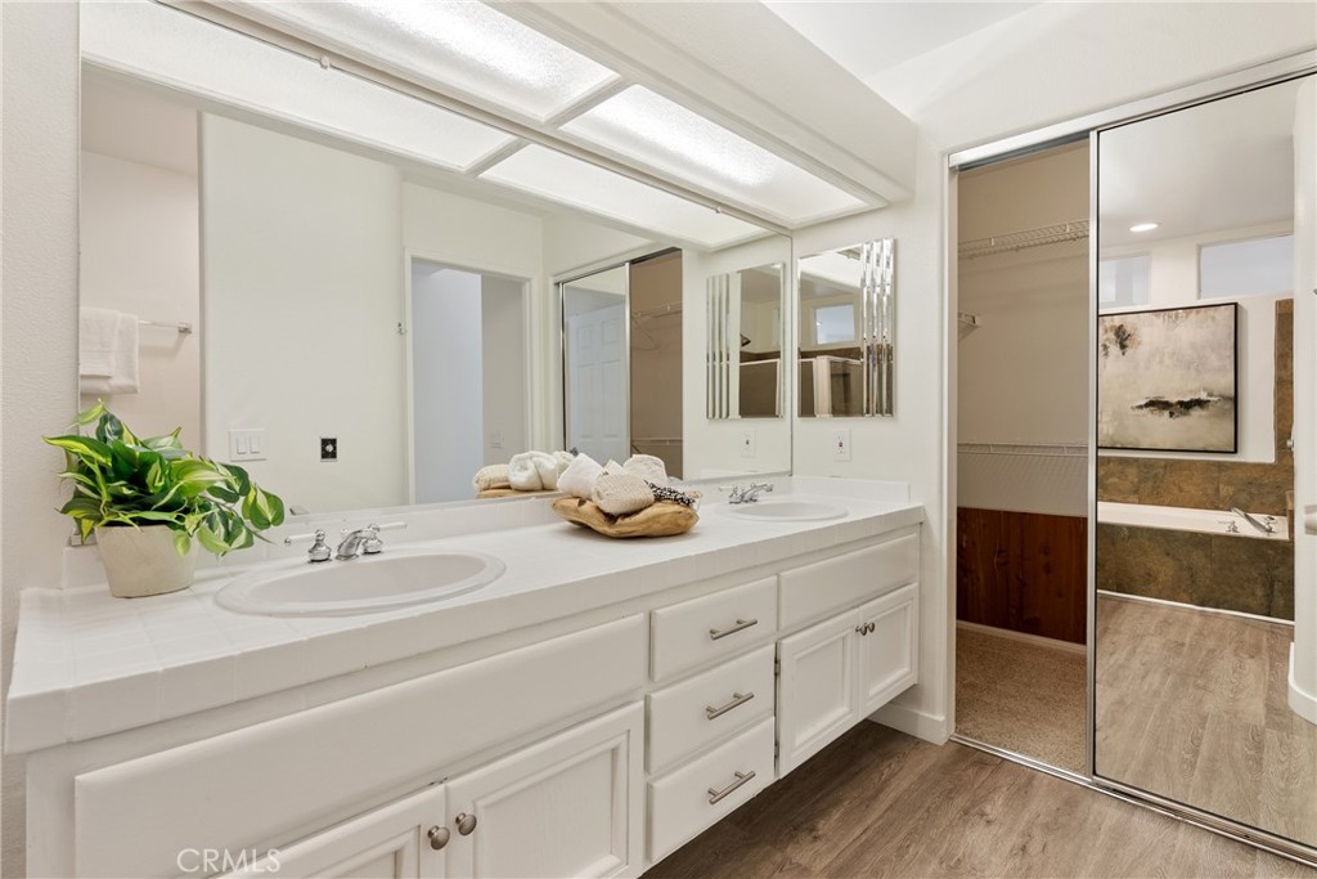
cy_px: 440
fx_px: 585
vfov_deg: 73.8
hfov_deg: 96.7
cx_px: 658
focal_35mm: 16
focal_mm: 16
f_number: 9
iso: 320
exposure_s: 1/5
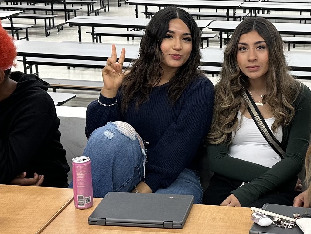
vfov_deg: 56.8
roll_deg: -0.4
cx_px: 156
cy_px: 117
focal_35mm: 24
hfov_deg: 71.6
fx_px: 216
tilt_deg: -15.8
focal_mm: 6.86
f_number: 1.78
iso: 125
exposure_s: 1/60
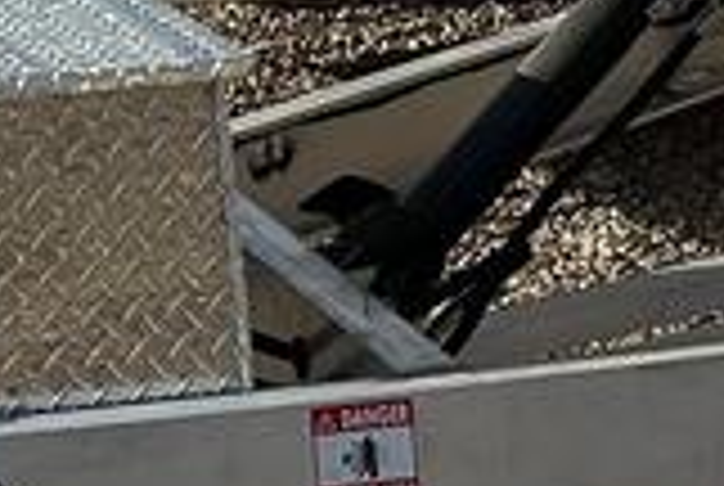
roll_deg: +2.2
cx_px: 1520
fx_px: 3989
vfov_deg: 6.8
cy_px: -459
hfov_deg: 9.6
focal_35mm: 198
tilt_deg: -5.1
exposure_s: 1/5000
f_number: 1.78
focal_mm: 6.86
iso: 80
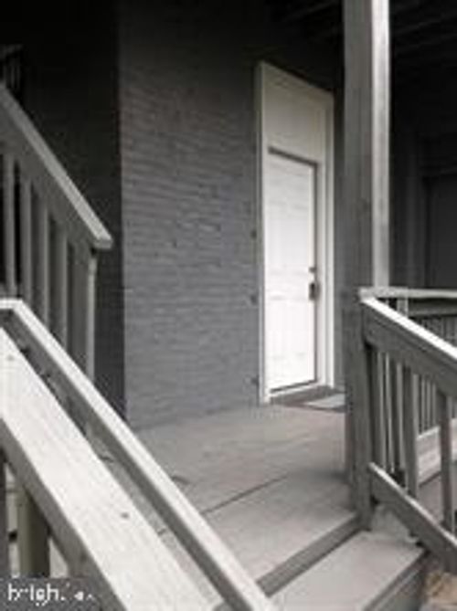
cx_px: 228
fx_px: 512
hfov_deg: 48.1
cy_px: 306
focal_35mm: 29
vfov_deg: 61.7
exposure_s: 1/120
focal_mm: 2.47
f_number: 1.9
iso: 40
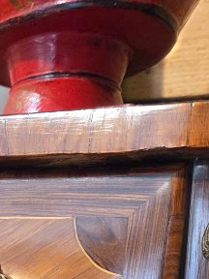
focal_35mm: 96
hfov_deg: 15.0
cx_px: -28
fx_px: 773
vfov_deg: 18.5
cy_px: 398
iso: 500
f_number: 1.8
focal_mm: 5.4
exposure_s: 1/100
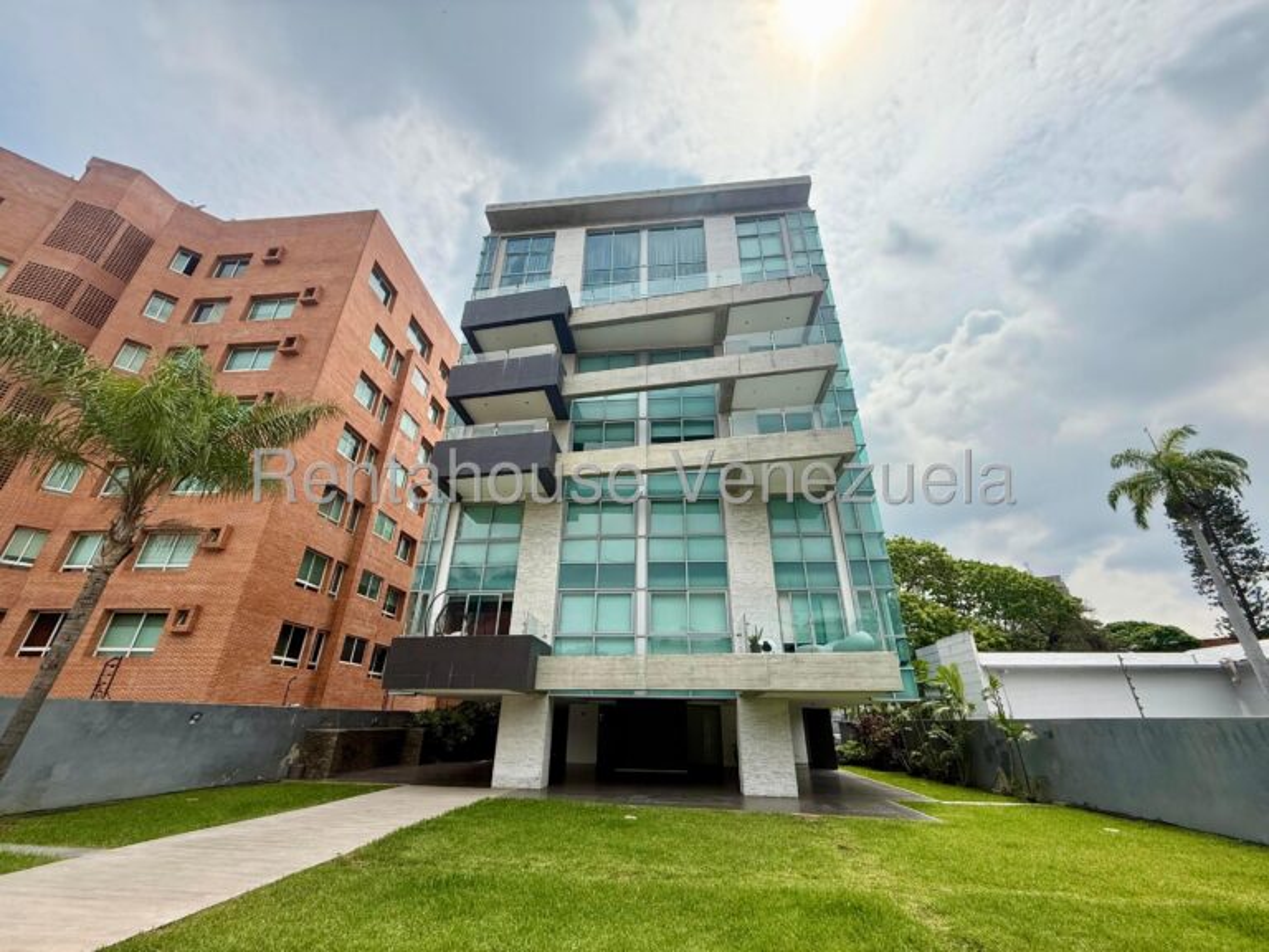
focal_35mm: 14
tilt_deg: +26.3
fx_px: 513
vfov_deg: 85.7
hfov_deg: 102.1
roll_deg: -0.8
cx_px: 634
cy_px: 476
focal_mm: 2.22
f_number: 2.2
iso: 64
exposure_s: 1/2024
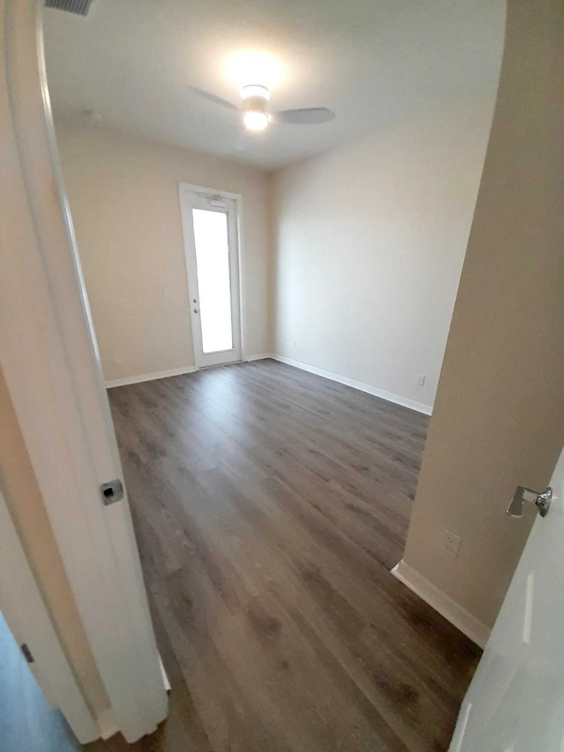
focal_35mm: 13
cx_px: 282
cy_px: 376
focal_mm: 1.13
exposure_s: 1/40
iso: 100
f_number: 2.2
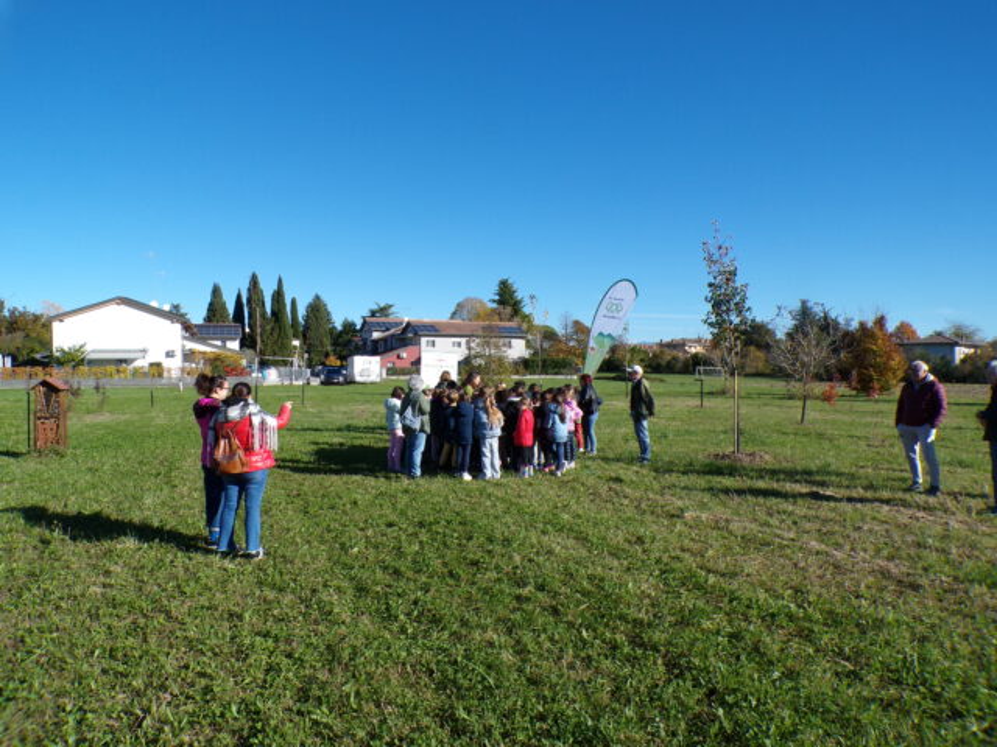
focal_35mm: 24
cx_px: 498
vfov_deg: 56.8
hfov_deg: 71.6
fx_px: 691
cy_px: 374
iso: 100
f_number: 4.4
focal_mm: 4.3
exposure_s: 1/550
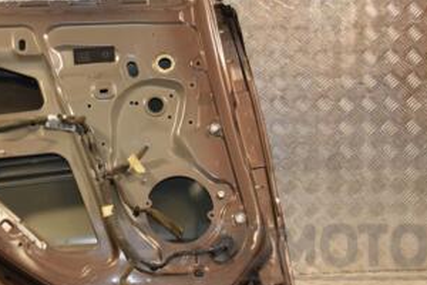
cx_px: 101
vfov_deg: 20.4
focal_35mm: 66
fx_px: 783
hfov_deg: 30.0
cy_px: 56
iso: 800
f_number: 5
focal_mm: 22
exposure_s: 1/200
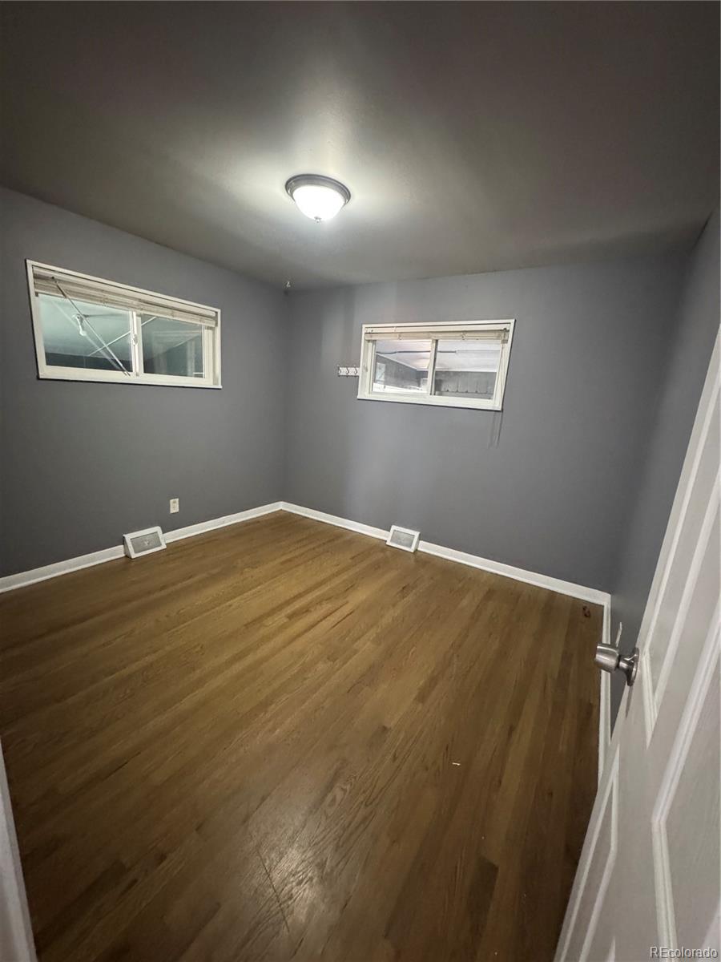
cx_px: 360
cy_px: 481
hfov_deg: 85.7
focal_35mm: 14
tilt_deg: -12.6
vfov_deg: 102.1
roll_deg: -2.6
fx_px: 389
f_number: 2.2
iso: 1250
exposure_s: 1/60
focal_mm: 2.22
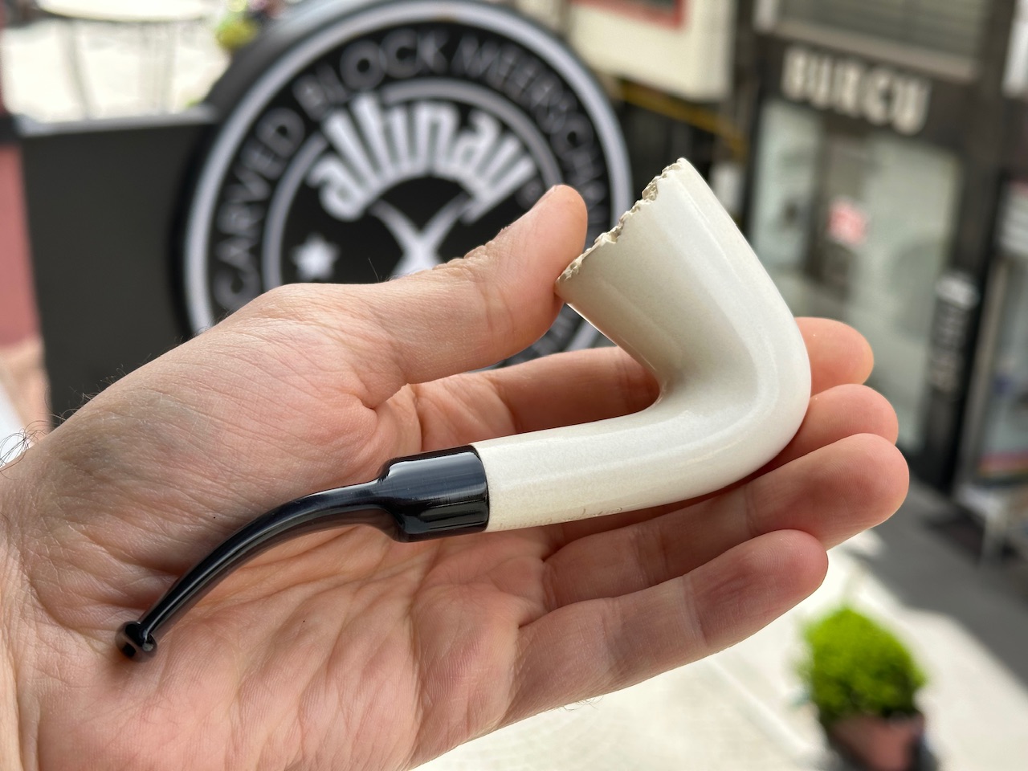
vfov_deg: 30.3
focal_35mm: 48
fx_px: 1425
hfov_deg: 39.7
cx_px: 514
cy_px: 386
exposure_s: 1/1171
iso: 64
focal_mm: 6.86
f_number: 1.78
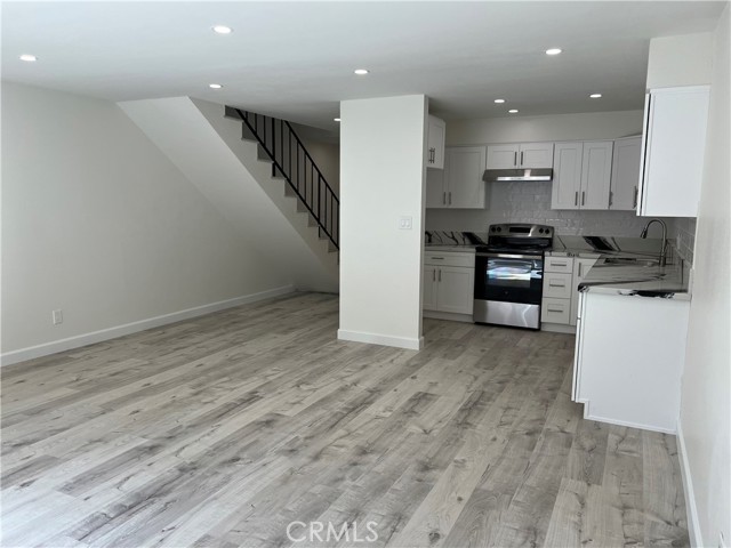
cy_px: 274
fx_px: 549
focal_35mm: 26
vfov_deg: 53.1
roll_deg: -1.4
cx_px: 366
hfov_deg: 67.3
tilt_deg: -8.1
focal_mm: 5.7
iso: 50
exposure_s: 1/367
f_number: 1.5
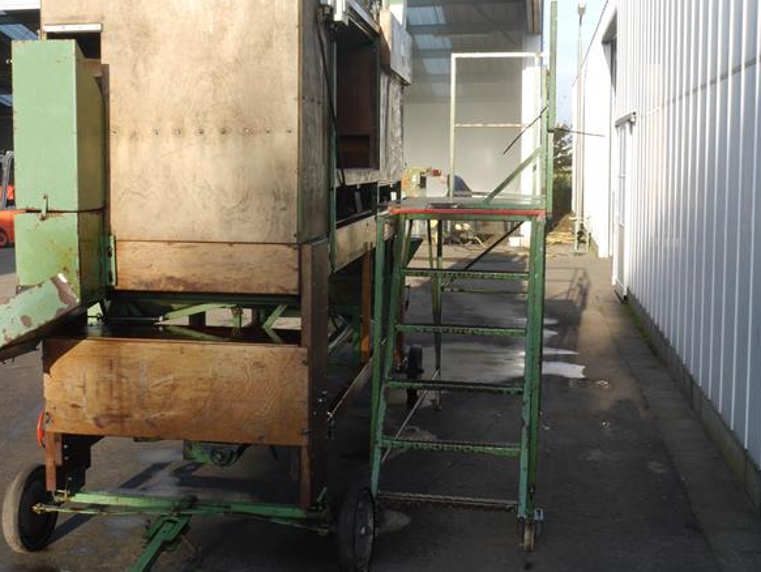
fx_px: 1012
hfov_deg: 41.2
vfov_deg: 31.5
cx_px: 348
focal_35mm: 46
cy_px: 262
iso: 400
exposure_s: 1/60
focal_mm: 21
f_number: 18
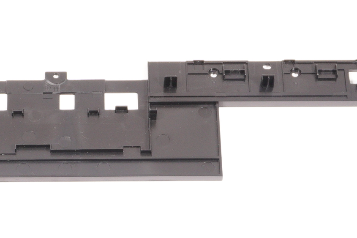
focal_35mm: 123
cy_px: 349
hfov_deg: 16.6
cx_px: 71
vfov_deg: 10.8
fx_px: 1217
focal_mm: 23
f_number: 5.6
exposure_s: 1/40
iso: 400
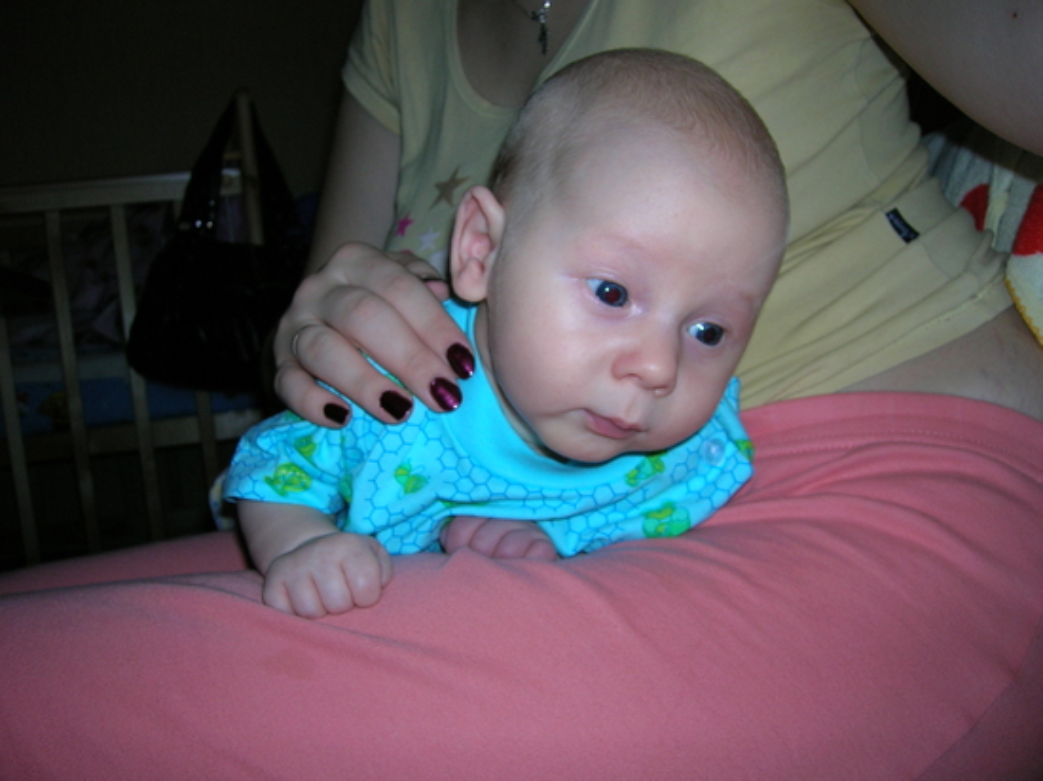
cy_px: 390
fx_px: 1024
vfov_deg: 41.8
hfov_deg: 54.0
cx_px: 522
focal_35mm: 34
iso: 50
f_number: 2.9
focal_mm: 5.7
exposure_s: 1/60.1
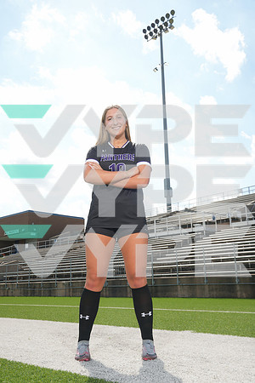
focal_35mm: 35
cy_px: 192
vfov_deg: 54.4
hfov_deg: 37.9
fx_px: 372
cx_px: 128
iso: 125
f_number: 9
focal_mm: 35
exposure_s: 1/200
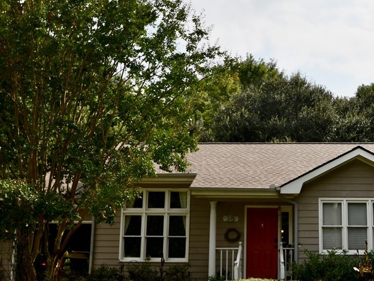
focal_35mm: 44
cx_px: 288
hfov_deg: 41.5
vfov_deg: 32.6
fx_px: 475
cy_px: 184
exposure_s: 1/250
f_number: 9
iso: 100
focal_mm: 17
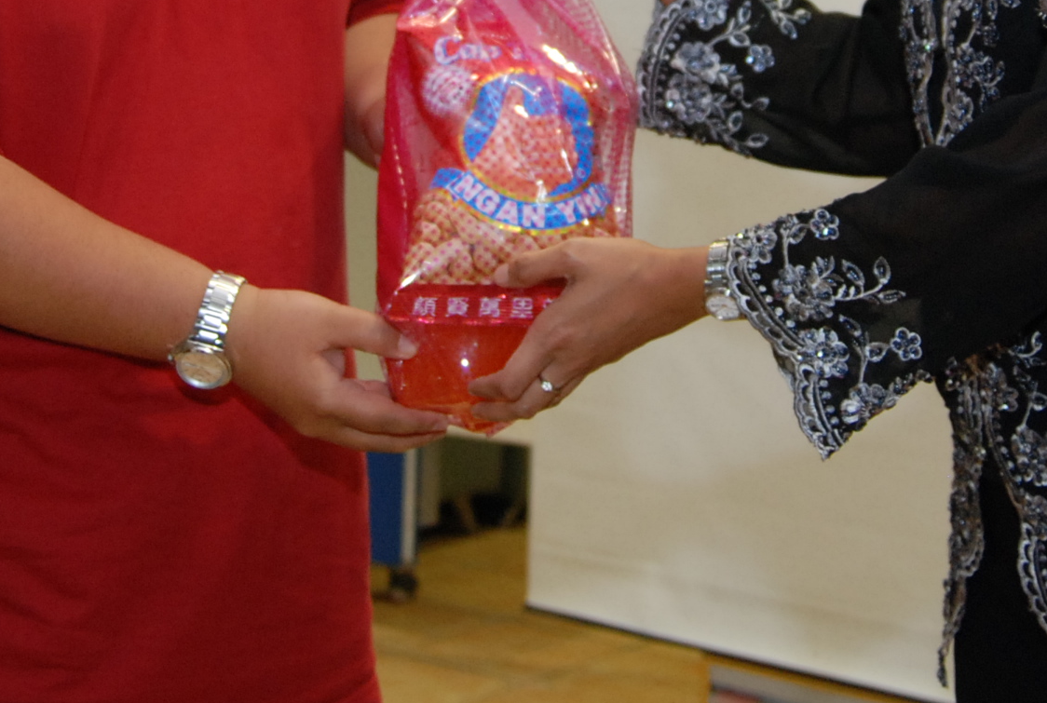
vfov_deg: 15.8
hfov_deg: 23.9
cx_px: 528
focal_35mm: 85
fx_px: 2478
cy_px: -25
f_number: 2.8
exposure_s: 1/60
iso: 500
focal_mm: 22
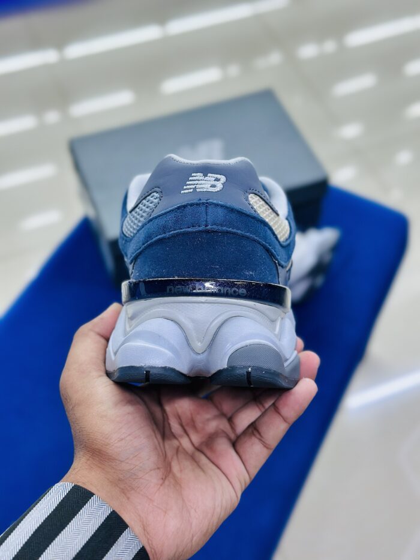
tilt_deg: -53.4
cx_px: 210
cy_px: 280
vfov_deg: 39.7
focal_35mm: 48
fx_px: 776
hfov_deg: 30.3
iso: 80
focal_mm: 6.86
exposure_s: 1/100
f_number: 1.78
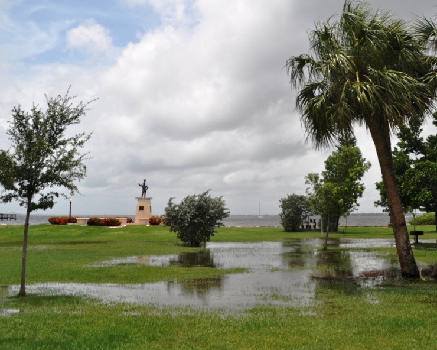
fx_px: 453
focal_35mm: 35
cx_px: 257
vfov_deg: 42.1
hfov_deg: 51.3
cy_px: 151
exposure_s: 1/320
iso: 200
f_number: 9
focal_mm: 18
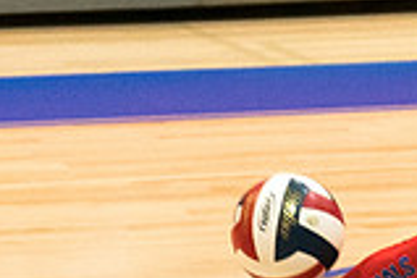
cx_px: 581
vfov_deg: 2.1
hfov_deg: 3.1
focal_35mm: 661
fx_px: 7656
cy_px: 466
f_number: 2.8
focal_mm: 70
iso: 3200
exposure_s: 1/1000
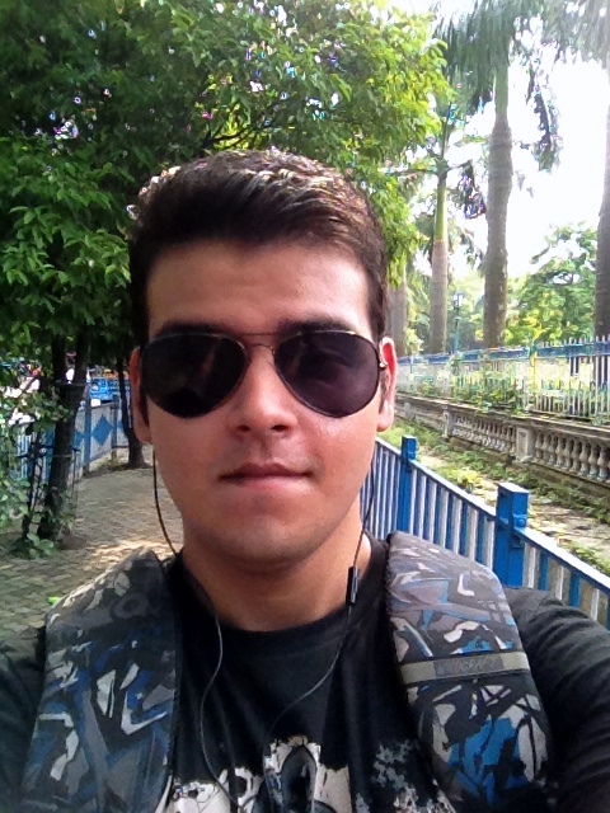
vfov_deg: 52.6
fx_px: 822
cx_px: 305
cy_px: 406
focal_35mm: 35
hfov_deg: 40.7
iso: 125
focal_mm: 1.85
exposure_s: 1/408
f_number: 2.4
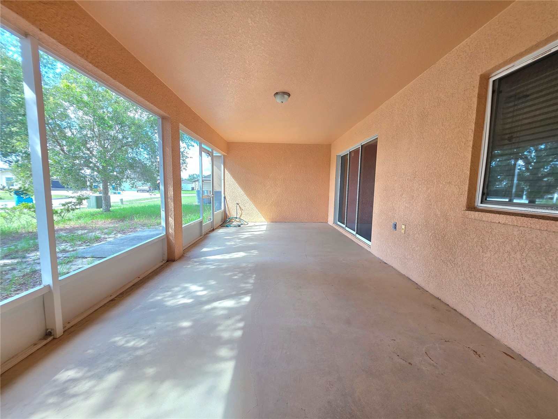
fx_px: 210
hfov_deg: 106.2
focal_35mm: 13
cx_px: 279
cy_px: 210
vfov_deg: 89.9
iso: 100
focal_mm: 2.2
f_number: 1.9
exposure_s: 1/120
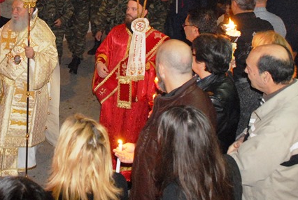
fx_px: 1135
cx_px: 43
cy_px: 6
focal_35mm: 137
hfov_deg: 14.8
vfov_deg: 10.0
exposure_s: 1/60
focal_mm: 38
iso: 1000
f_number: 3.2
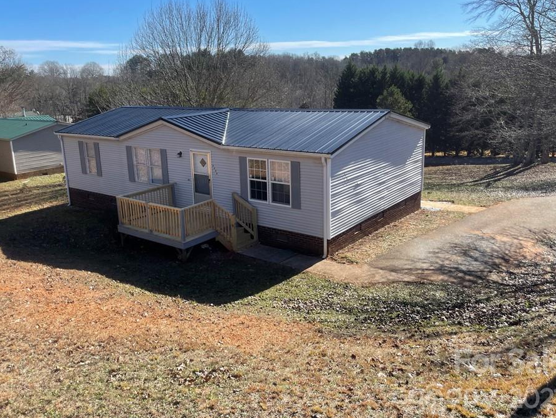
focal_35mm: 30
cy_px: 198
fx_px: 482
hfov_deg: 59.9
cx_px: 260
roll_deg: +2.5
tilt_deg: -14.6
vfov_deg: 46.8
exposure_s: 1/2304
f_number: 1.6
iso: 32
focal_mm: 4.2
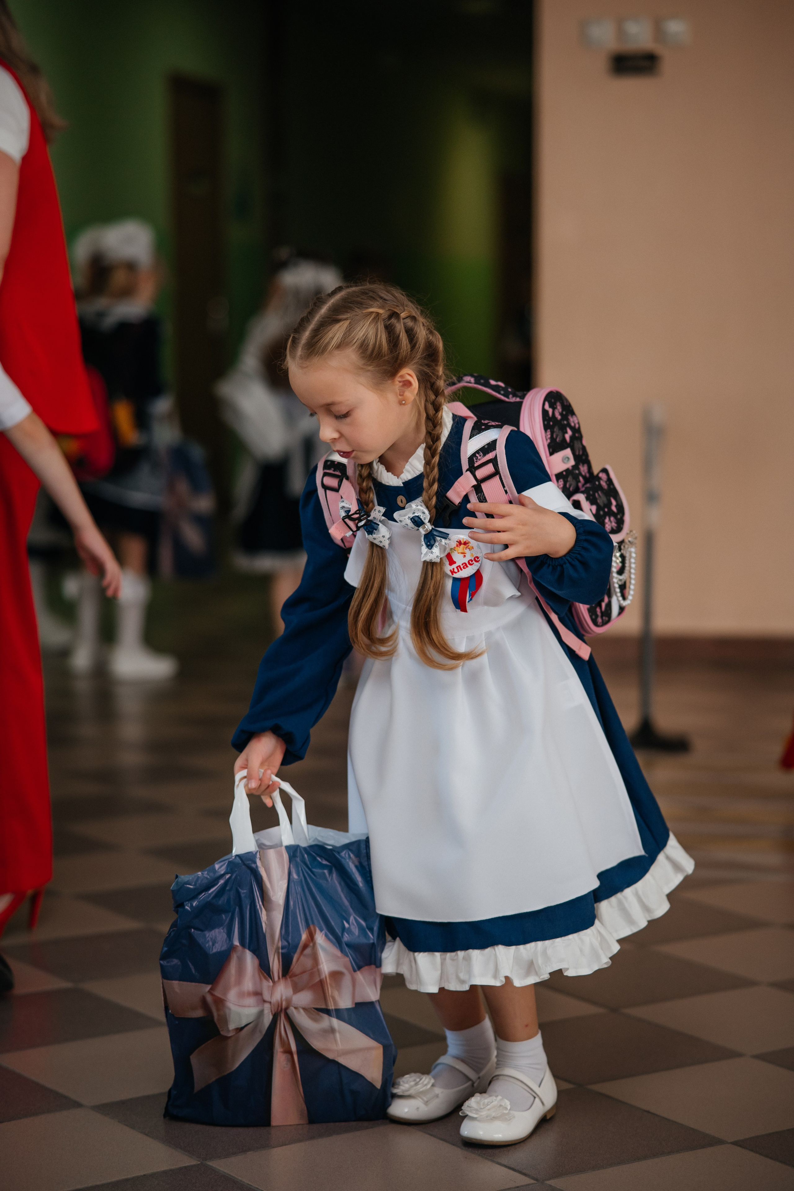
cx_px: 397
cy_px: 596
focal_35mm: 85
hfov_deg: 16.1
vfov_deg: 23.9
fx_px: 2812
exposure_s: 1/320
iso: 640
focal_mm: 85
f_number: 2.2
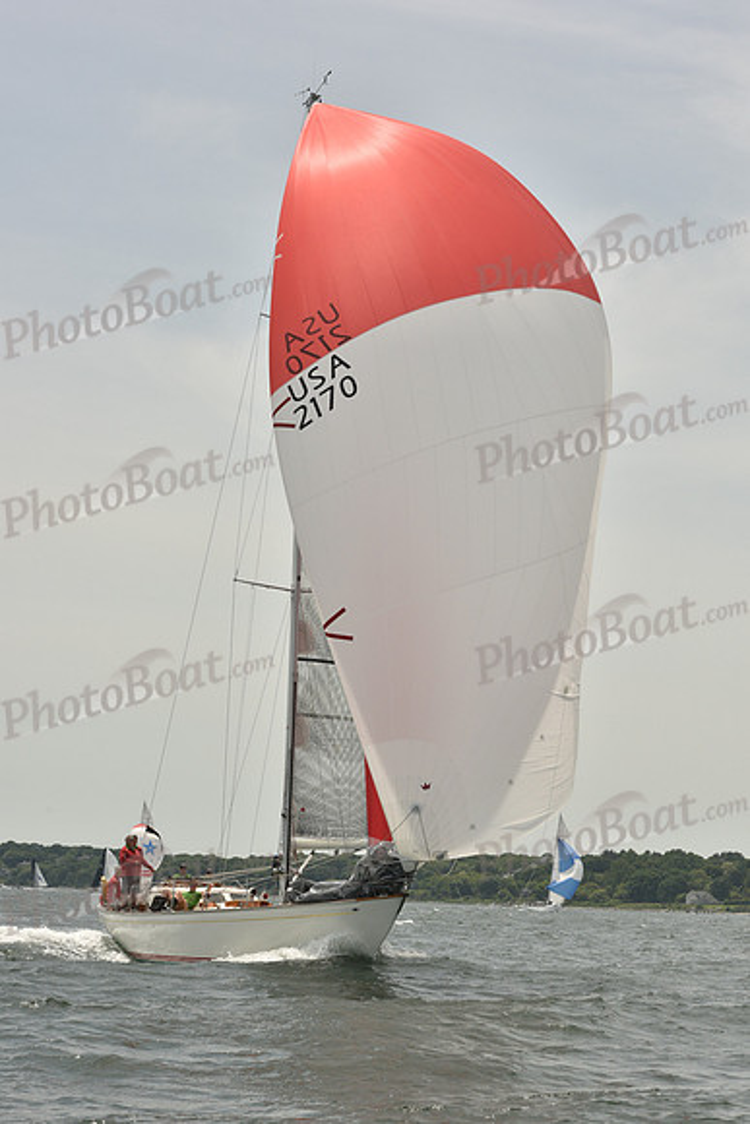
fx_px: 2186
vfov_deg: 28.8
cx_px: 375
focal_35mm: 70
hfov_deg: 19.5
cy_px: 562
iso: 400
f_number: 13
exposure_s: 1/1000
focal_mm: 70
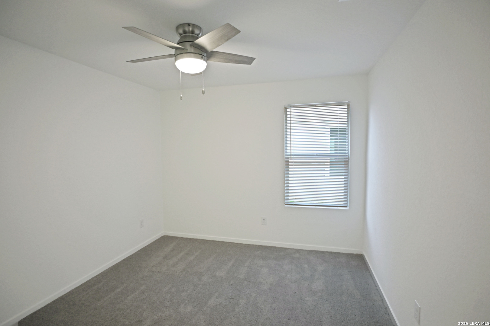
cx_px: 245
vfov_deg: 67.4
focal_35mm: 18
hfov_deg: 90.0
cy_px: 163
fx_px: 245
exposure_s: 1/20
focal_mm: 12
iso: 100
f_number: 3.5
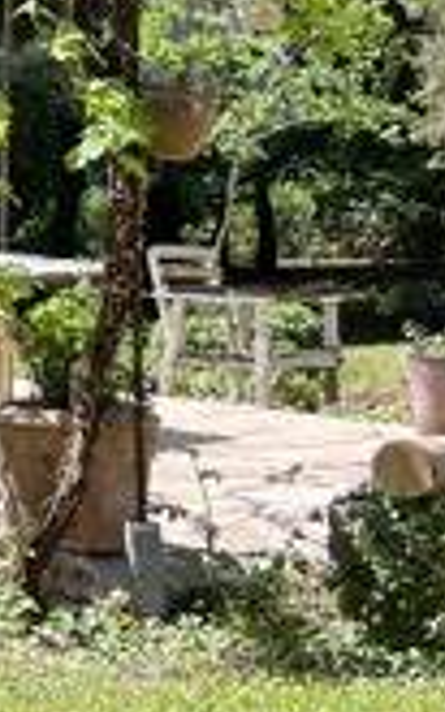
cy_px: 60
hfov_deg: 8.4
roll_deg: +1.3
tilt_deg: +0.4
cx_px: -851
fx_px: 2602
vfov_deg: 15.4
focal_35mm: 134
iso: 50
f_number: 1.6
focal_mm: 5.1
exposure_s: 1/732
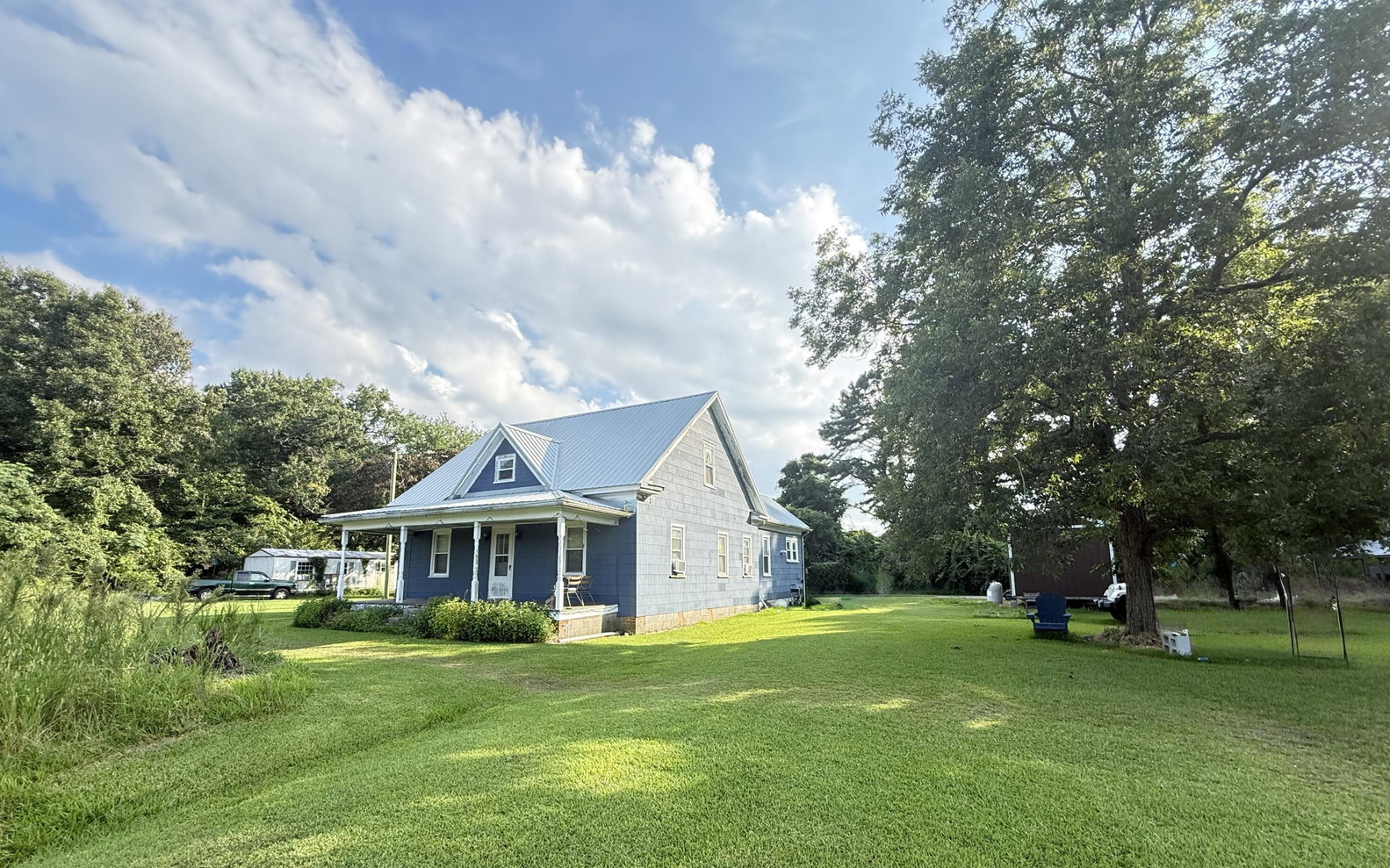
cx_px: 690
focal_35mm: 15
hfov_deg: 101.5
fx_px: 568
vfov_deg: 74.4
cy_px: 490
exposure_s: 1/290
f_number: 2.2
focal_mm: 2.22
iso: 64
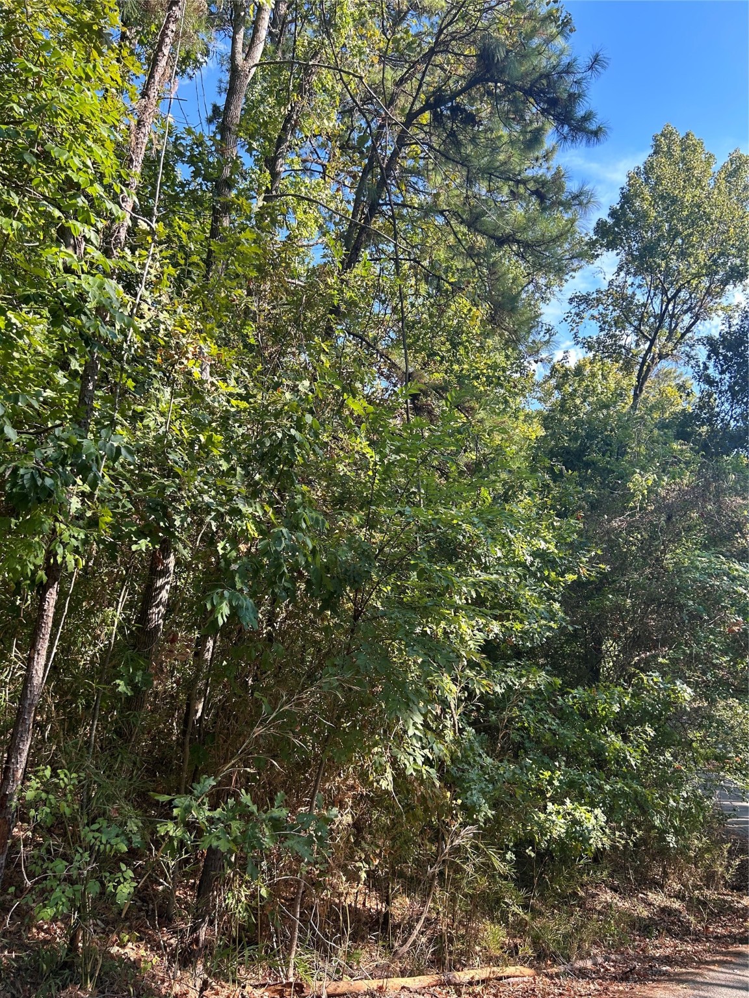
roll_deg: +0.5
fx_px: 750
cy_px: 499
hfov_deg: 53.1
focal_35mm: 26
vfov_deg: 67.3
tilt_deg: +12.2
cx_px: 374
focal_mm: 5.7
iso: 50
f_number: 1.5
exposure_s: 1/533
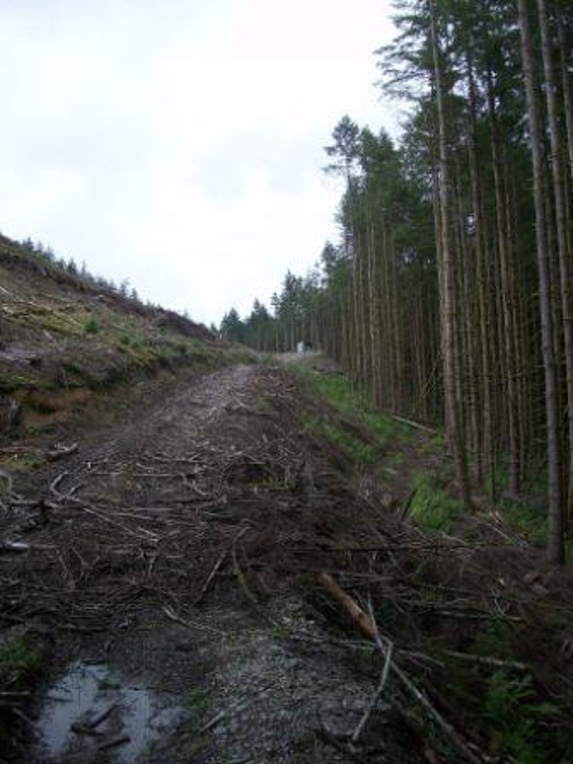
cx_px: 286
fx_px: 706
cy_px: 382
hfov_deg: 44.2
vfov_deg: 56.8
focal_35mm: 32
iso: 80
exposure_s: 1/500
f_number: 2.9
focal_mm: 5.7
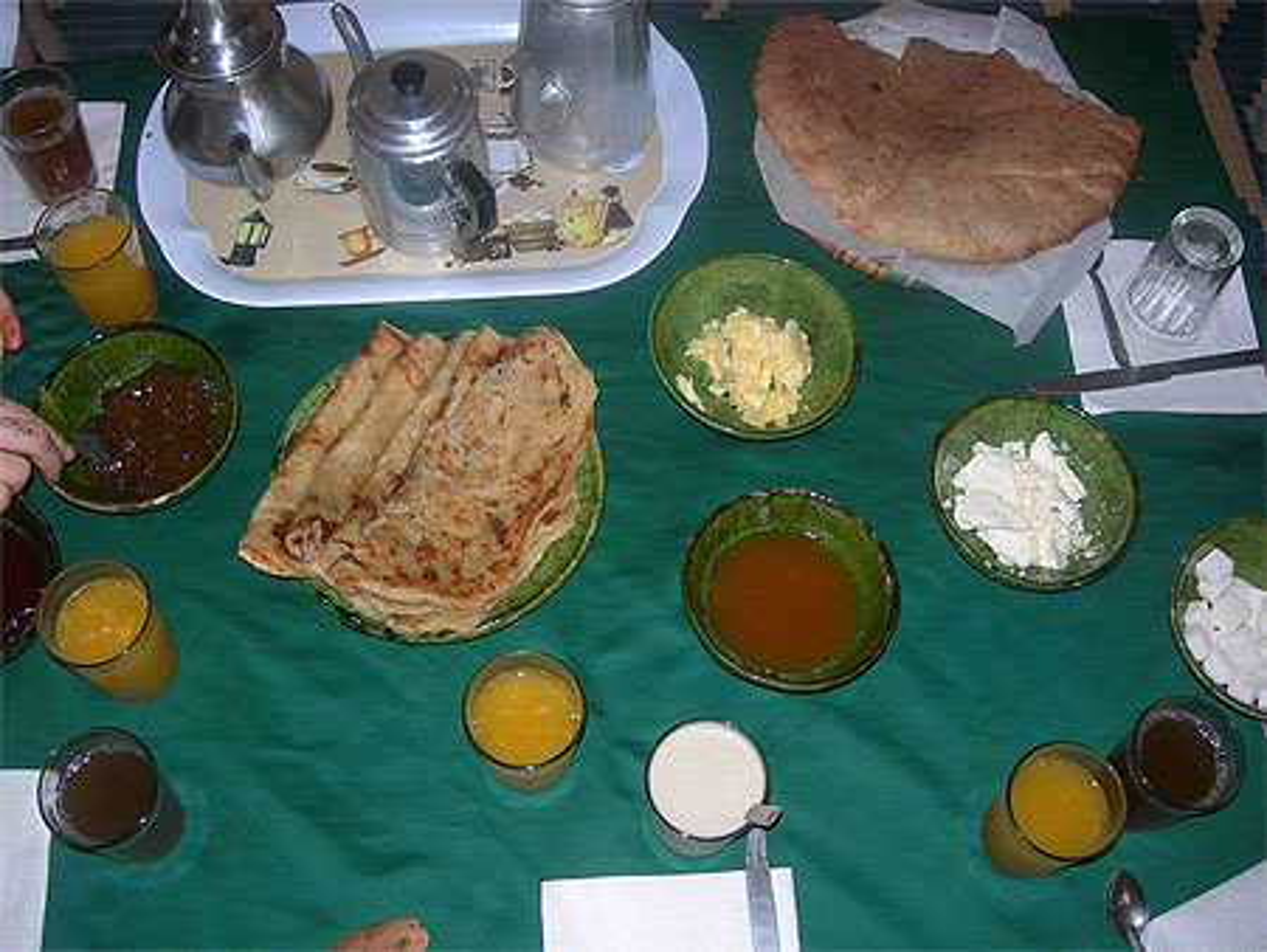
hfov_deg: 49.0
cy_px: 476
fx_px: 1392
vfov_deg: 37.8
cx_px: 634
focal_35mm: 38
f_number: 2.8
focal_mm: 7.8
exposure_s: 1/60.1
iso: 50
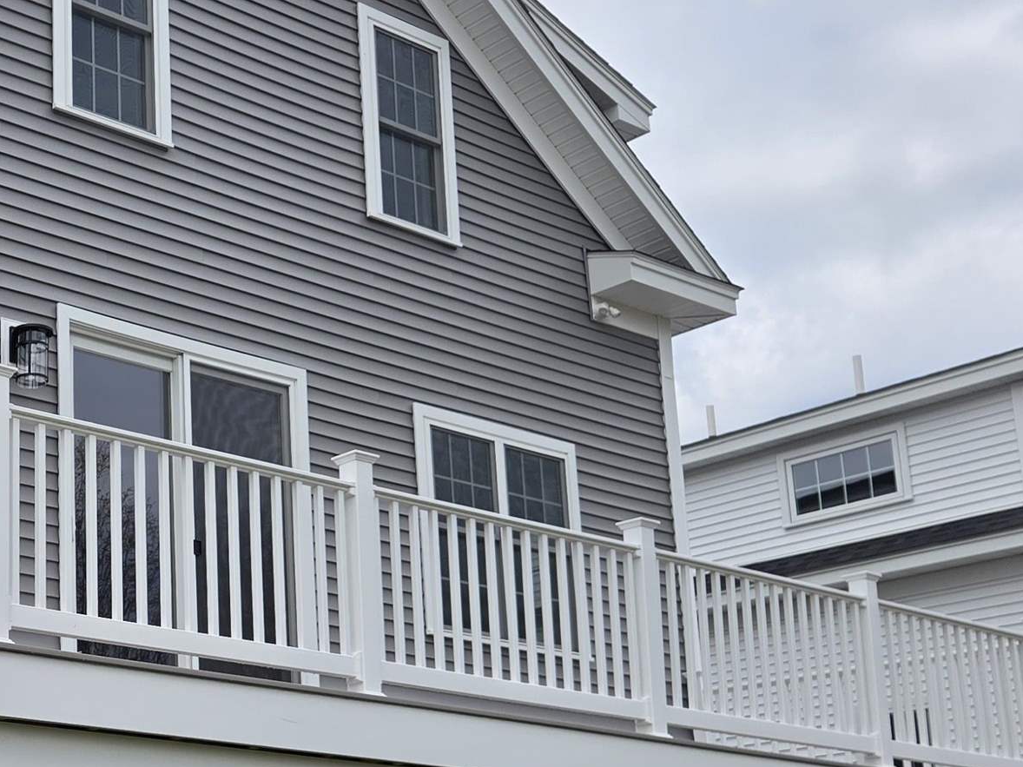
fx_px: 1773
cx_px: 26
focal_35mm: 60
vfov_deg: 24.1
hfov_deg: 30.2
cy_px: 583
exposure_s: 1/2921
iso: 40
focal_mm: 5.4
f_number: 1.8
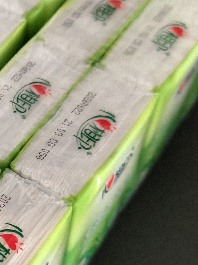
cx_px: -42
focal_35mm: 65
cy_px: 196
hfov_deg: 21.0
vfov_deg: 29.4
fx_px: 496
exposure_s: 1/50
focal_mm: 5.56
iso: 175
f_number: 1.88
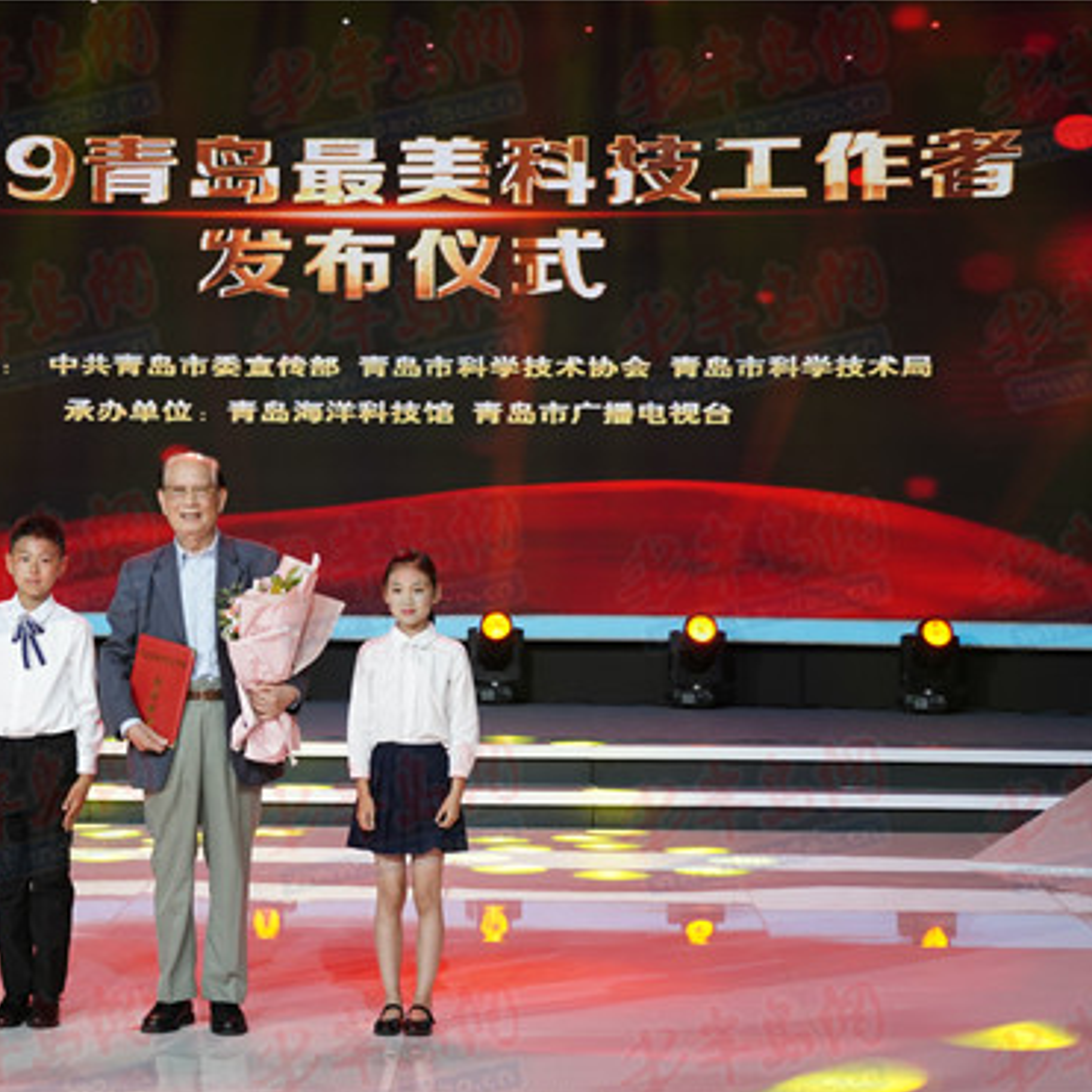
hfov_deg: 16.8
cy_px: 549
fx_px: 3676
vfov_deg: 16.9
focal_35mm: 103
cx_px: 318
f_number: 5.6
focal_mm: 80
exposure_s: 1/80
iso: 500
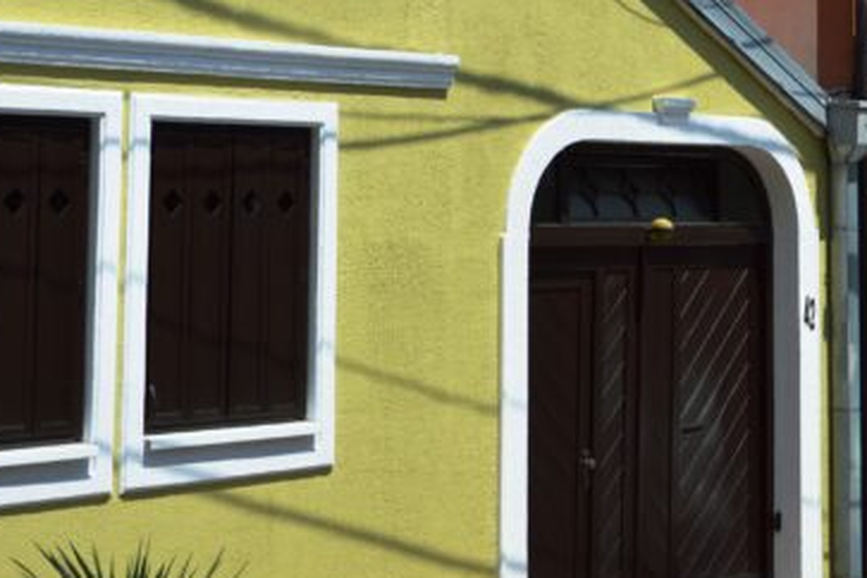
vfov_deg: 14.4
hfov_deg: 21.6
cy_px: -68
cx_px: 728
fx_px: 2240
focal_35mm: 93
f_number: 3.8
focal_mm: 22
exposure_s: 1/1600
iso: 100
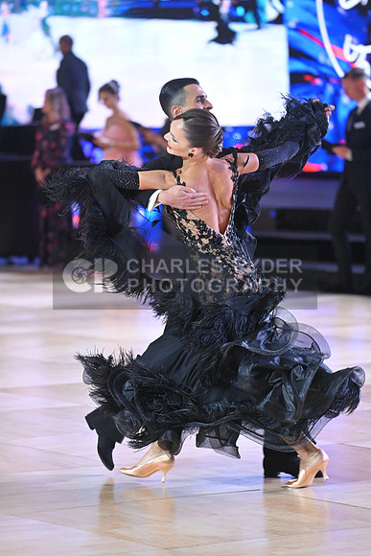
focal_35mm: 200
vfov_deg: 10.3
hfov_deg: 6.9
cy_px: 278
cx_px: 186
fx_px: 3090
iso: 4000
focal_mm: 200
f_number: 4
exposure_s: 1/400
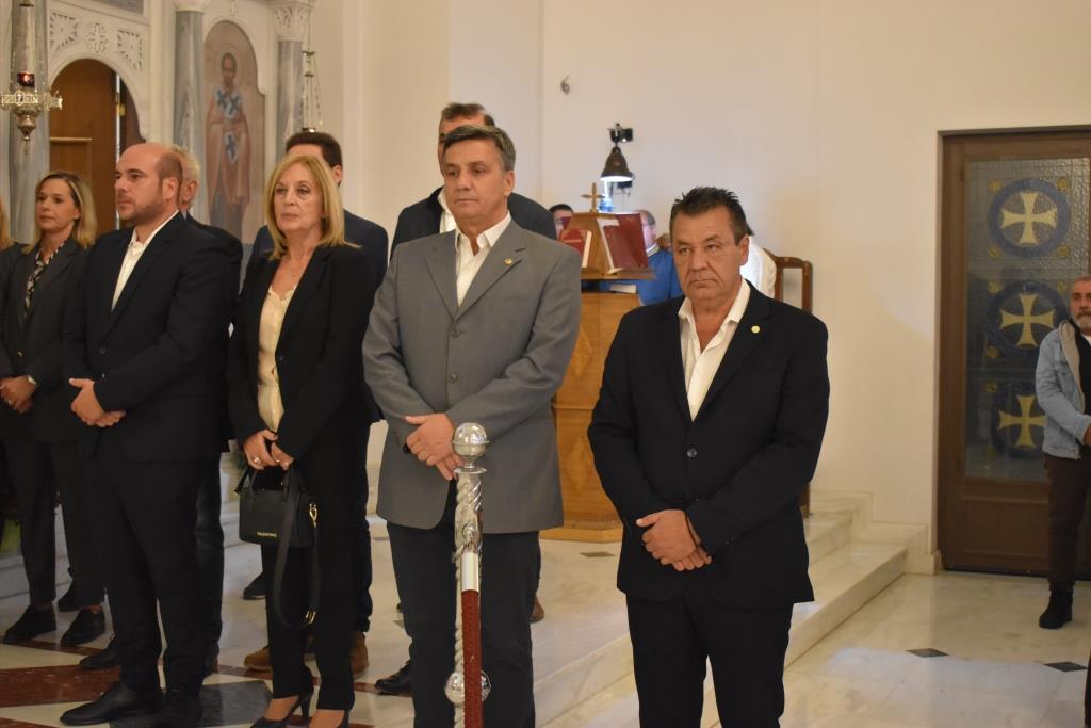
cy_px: 364
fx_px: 1455
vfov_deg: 28.1
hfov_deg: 41.1
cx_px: 546
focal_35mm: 48
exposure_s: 1/80
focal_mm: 32
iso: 3200
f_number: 4.5
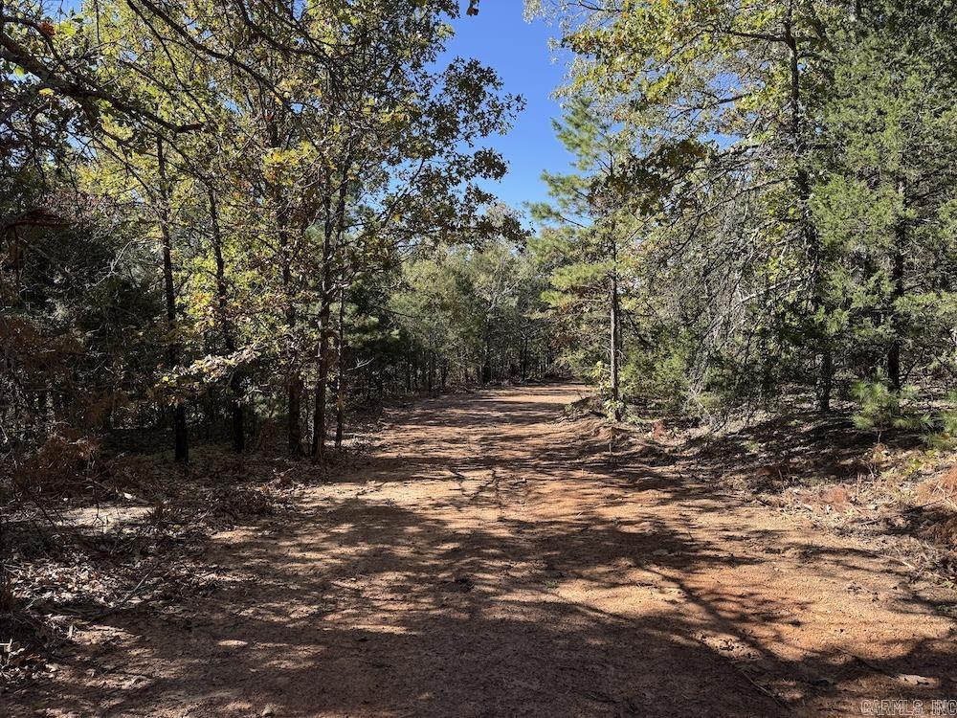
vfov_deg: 56.8
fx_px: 664
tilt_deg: -3.3
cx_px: 478
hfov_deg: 71.6
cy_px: 359
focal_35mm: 24
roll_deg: -1.1
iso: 100
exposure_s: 1/1046
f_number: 1.78
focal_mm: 6.76
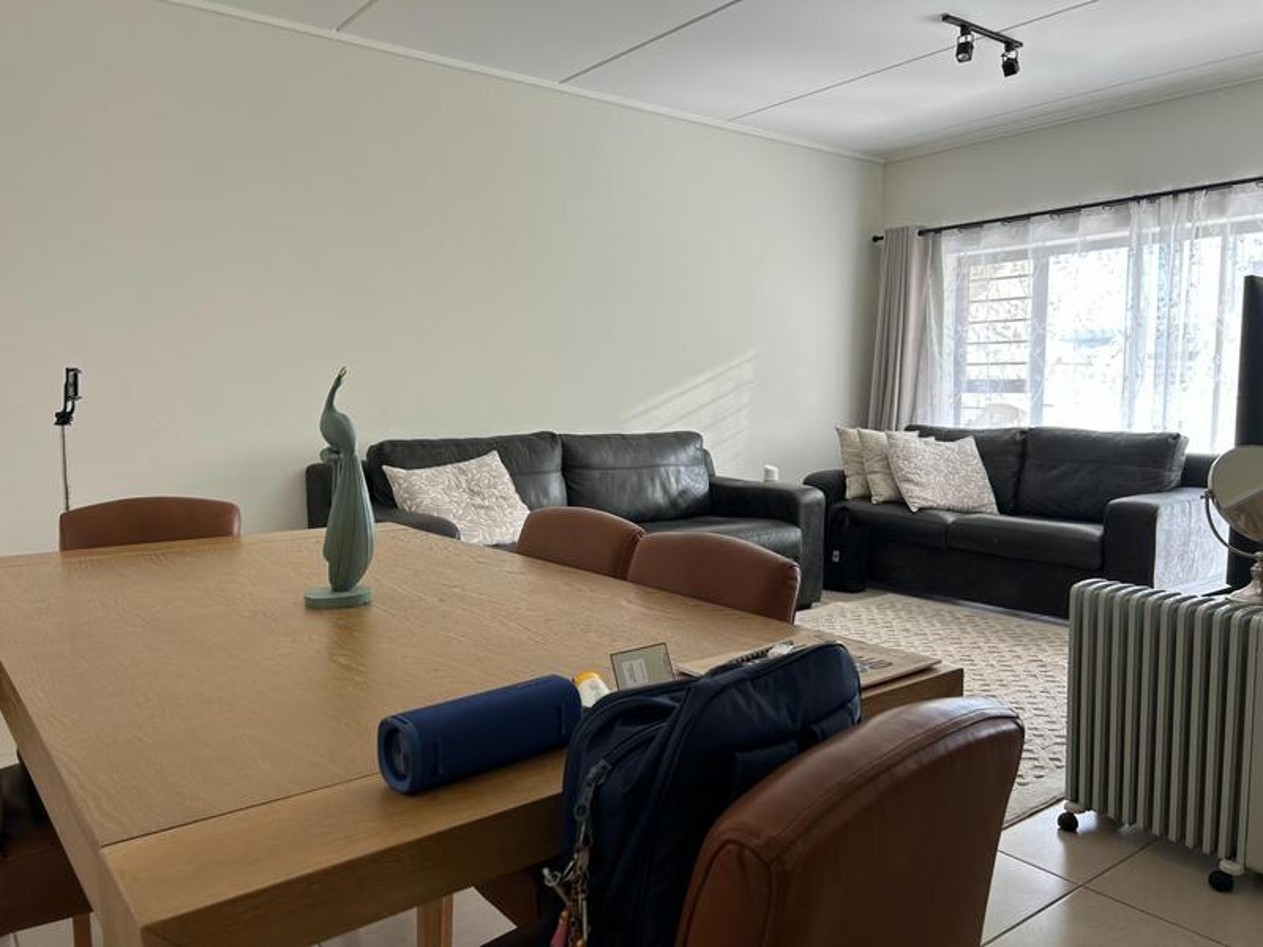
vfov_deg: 53.1
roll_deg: +0.6
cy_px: 474
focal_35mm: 26
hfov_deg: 67.3
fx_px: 949
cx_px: 632
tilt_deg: -5.2
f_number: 1.5
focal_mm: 5.7
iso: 32
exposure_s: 1/135
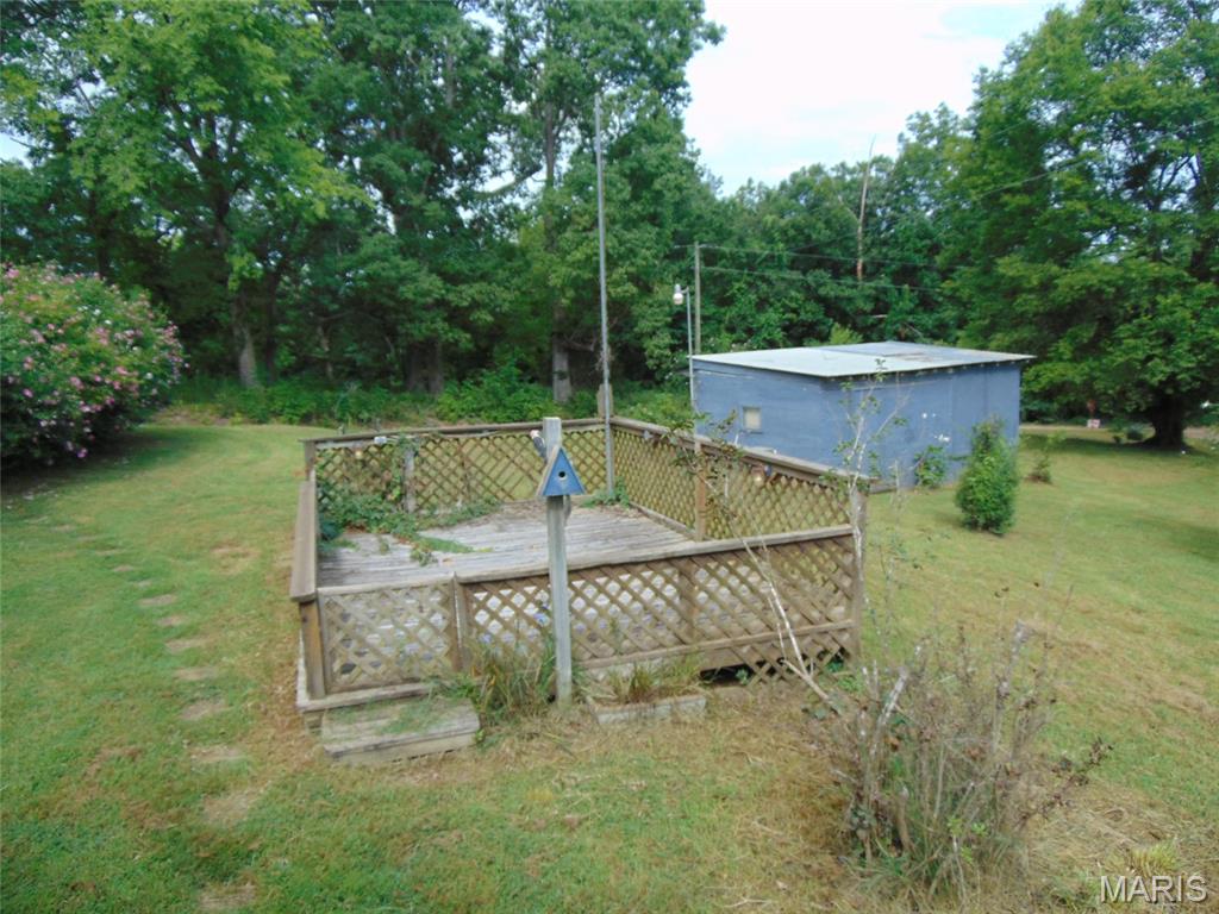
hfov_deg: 69.4
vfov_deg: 54.9
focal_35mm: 25
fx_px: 880
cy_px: 457
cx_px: 610
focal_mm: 4.5
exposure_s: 1/500
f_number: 3
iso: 80
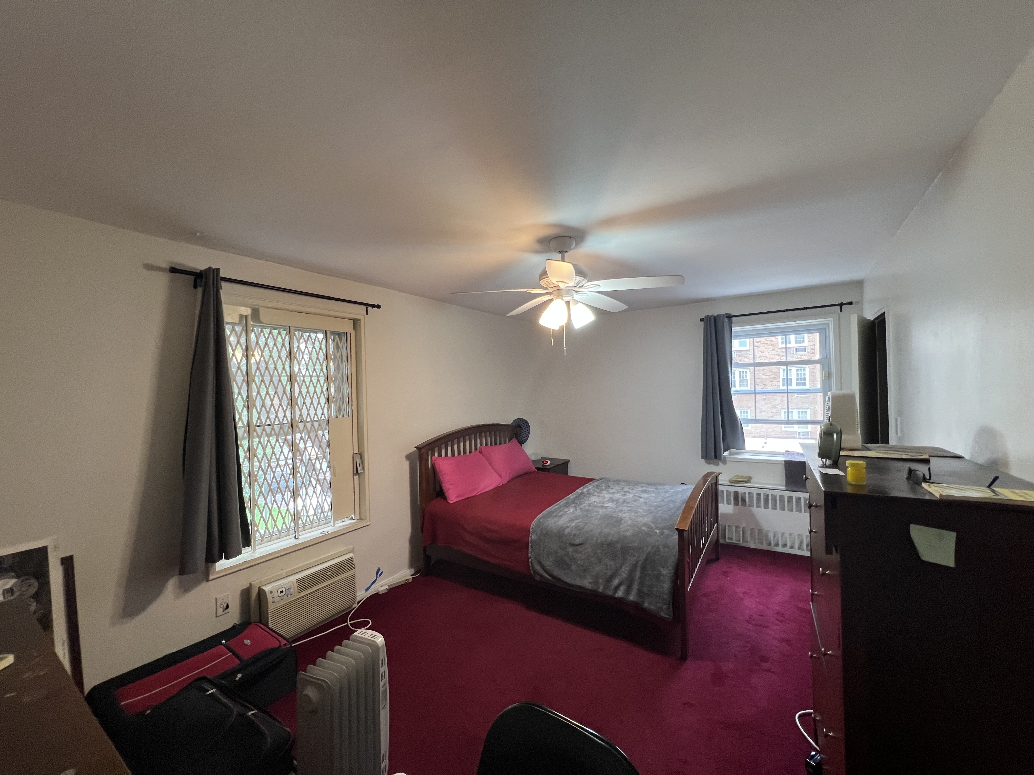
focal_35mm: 13
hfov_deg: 106.2
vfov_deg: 89.9
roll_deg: +1.1
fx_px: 388
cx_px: 517
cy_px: 388
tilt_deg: -0.9
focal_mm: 1.57
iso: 200
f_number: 1.8
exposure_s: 1/60
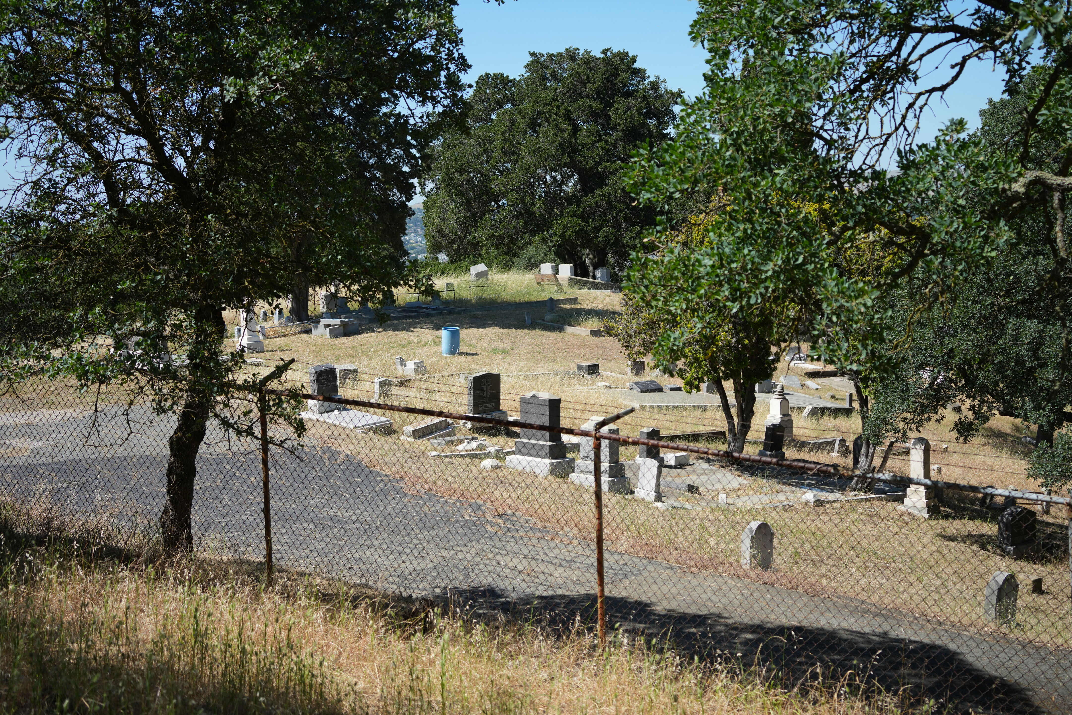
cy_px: 358
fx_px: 1489
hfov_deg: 39.6
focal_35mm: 50
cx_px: 536
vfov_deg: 27.0
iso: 400
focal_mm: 50
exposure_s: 1/2000
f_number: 4.5
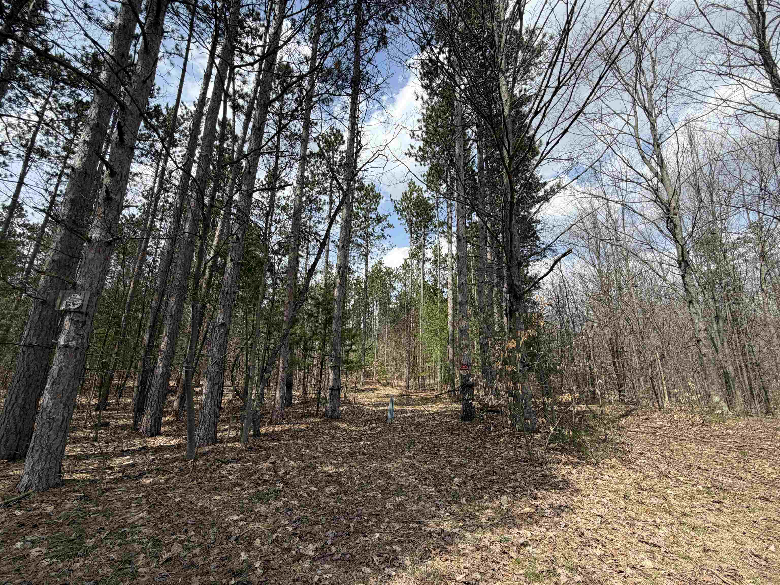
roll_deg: -0.6
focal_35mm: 14
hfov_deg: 102.1
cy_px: 292
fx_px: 315
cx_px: 390
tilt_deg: +14.7
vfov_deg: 85.7
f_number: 2.2
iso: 32
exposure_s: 1/770
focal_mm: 2.22
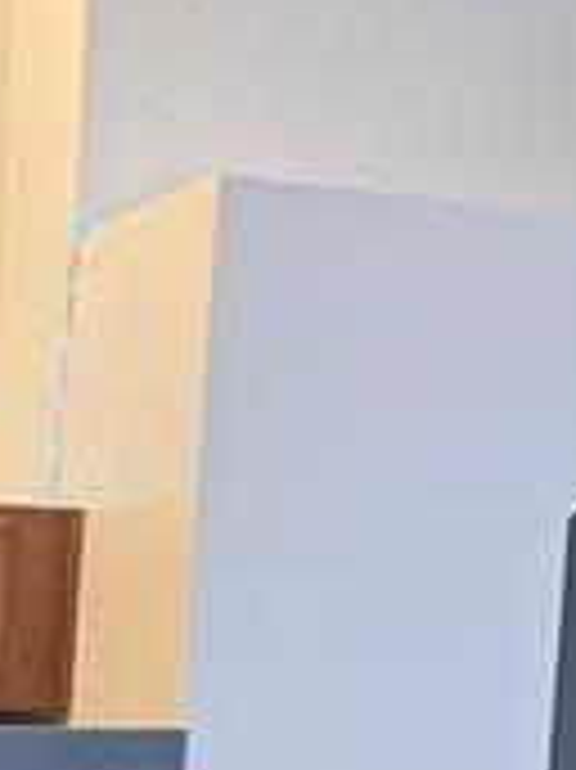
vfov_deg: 15.8
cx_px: -436
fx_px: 2399
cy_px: 1346
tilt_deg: -11.2
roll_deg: -1.5
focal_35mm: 108
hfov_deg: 12.6
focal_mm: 6.76
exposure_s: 1/60
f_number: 1.78
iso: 250
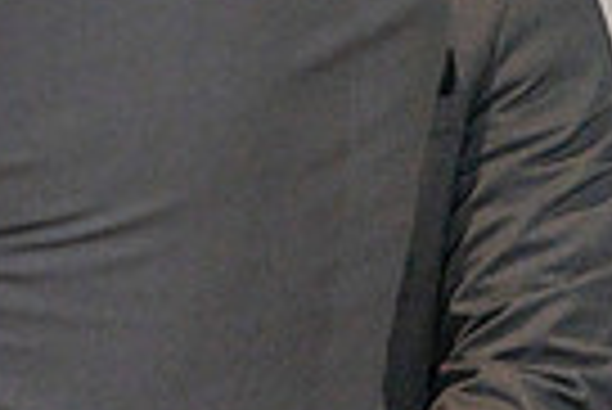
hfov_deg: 6.2
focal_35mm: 325
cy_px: -377
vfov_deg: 4.2
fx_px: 5531
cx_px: -582
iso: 640
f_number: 5
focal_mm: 66
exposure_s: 1/160
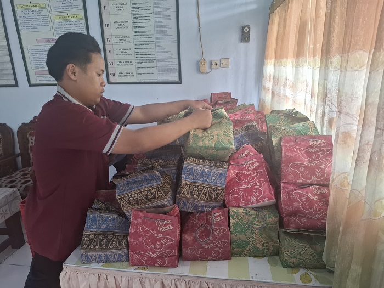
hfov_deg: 73.9
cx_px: 192
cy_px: 144
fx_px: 255
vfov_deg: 58.9
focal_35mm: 23
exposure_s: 1/50
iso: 320
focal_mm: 5.54
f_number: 1.8
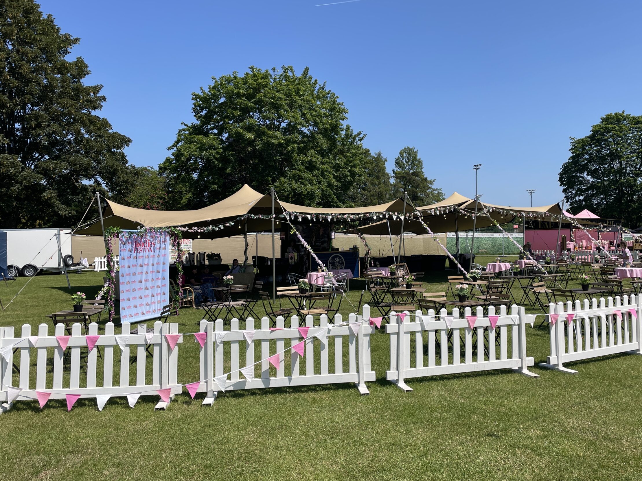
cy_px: 239
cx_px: 356
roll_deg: +1.0
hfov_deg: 59.8
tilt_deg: -0.2
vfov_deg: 46.8
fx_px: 556
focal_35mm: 30
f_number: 1.6
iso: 32
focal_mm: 4.2
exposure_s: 1/4464
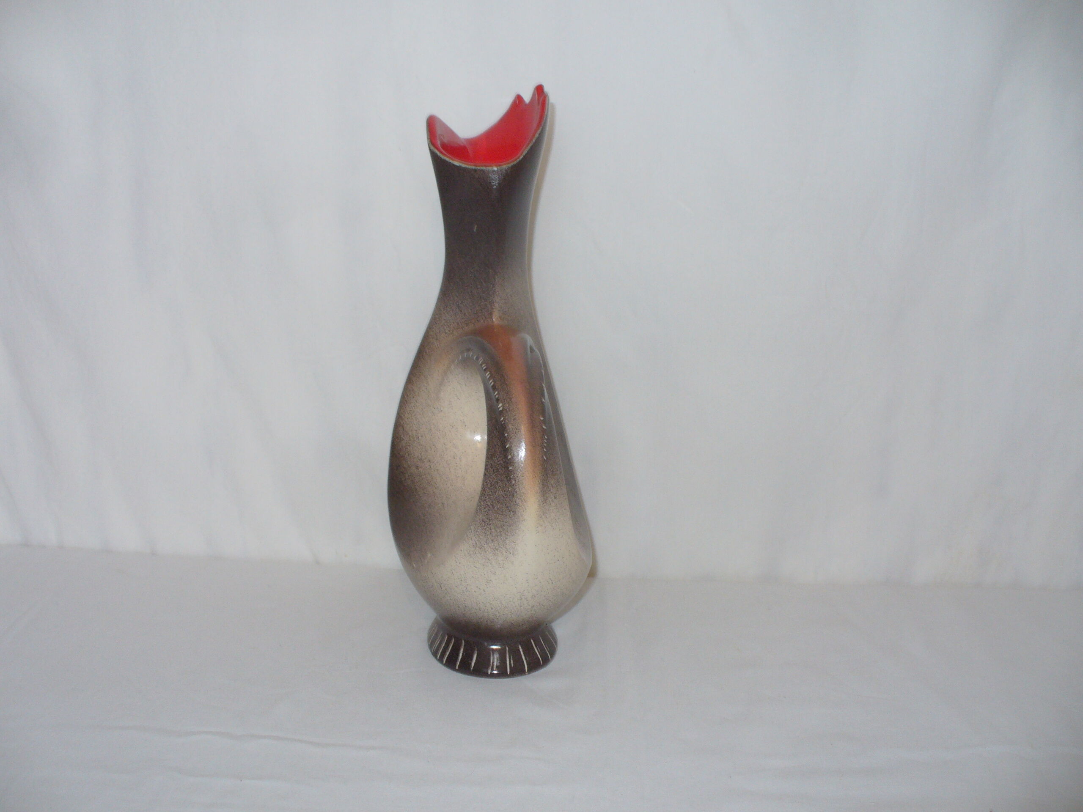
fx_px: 1158
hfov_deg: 50.1
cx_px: 542
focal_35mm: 37
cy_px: 406
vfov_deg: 38.7
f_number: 2.8
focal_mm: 6.1
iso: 100
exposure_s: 1/8
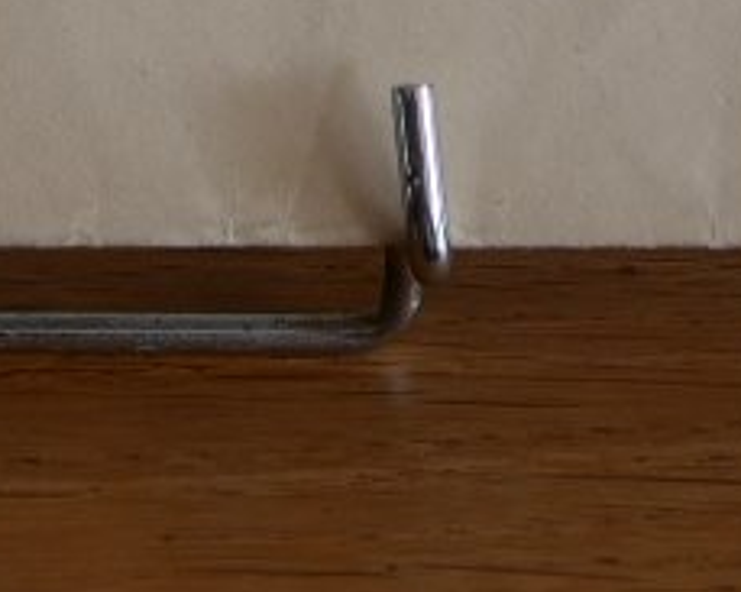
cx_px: 87
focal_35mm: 307
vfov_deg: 4.9
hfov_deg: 6.3
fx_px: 6730
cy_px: -815
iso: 200
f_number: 3.2
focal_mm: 30
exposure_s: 1/125
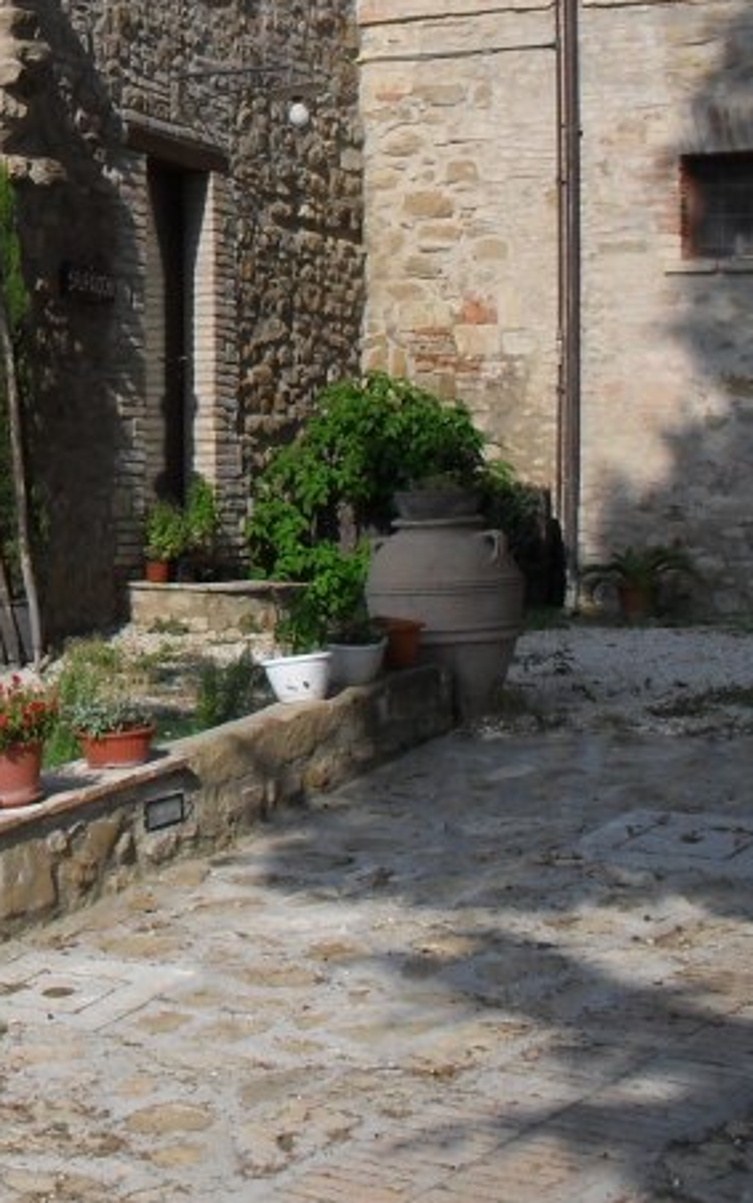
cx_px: -269
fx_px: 2755
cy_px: 205
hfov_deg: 14.8
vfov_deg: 24.2
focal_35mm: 84
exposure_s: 1/250
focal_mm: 6.3
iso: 100
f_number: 8.4
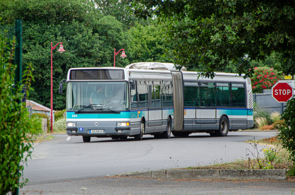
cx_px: 148
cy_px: 98
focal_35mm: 225
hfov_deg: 9.2
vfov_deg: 6.1
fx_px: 1840
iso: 360
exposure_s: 1/500
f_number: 5.6
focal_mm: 150
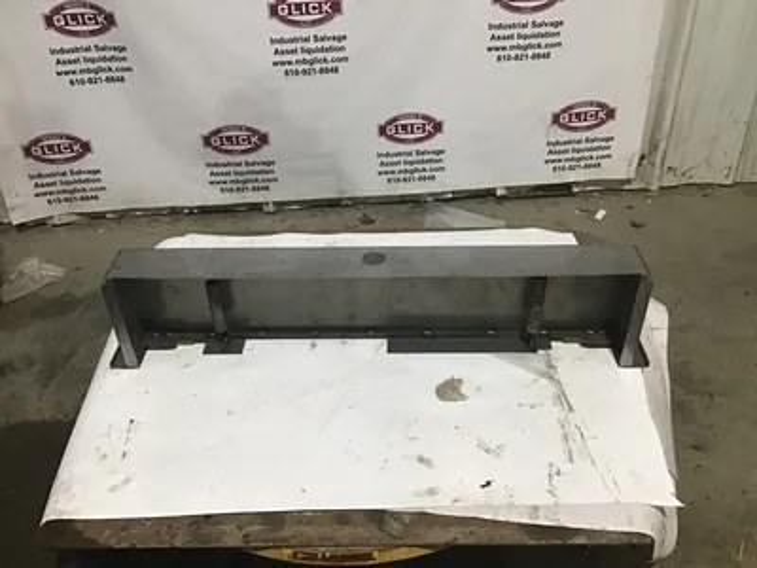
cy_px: 284
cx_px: 378
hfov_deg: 58.4
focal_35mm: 31
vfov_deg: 45.4
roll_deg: +0.8
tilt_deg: -34.0
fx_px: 678
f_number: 2.4
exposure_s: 1/30
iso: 125
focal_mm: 3.3
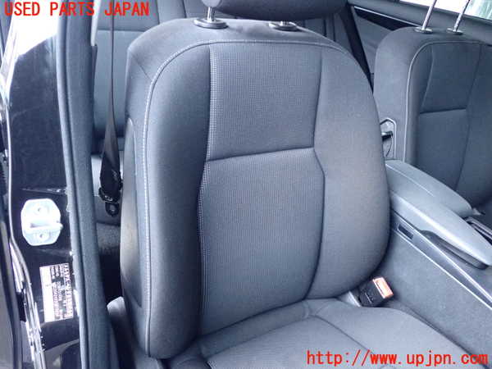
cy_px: 184
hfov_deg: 60.0
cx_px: 246
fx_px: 426
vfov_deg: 46.8
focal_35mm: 30
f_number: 2.3
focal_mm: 5.4
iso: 1250
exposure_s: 1/125
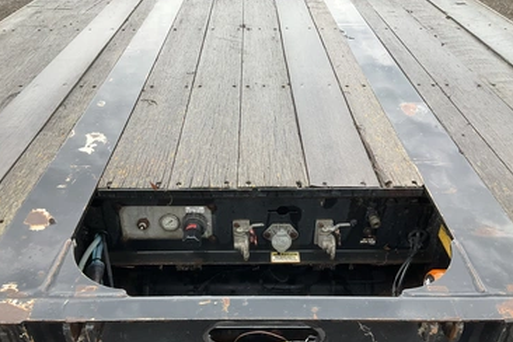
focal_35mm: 33
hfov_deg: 57.2
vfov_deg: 39.8
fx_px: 470
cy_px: 205
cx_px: 249
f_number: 1.8
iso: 20
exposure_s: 1/204
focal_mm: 3
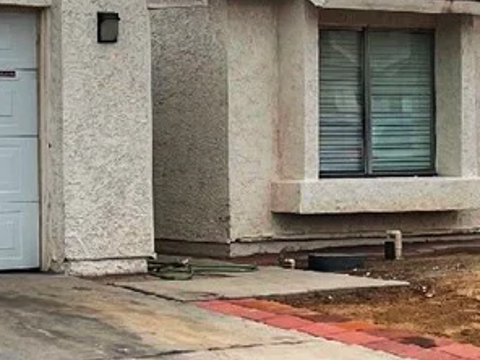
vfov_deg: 16.4
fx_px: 1248
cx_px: -139
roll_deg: +0.6
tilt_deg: +1.3
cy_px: 102
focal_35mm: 90
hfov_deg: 20.0
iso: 32
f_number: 1.6
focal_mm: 5.1
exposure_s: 1/3086
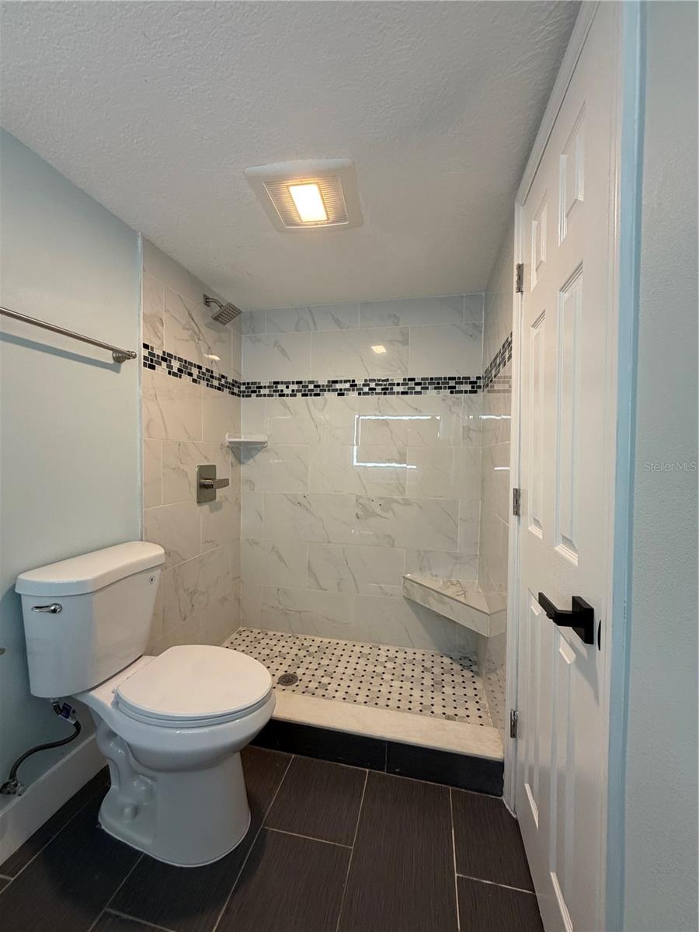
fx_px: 377
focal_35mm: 14
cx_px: 350
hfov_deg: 85.7
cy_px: 466
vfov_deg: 102.1
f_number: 2.2
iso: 250
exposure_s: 1/120
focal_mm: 2.22
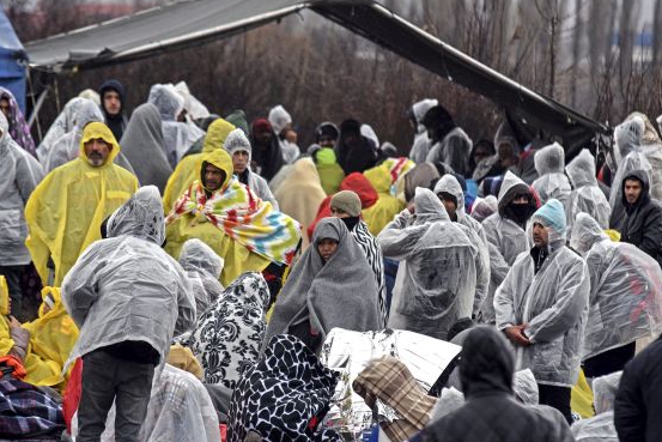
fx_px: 4157
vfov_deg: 6.1
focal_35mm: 226
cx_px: 295
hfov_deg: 9.1
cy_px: 219
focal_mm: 200
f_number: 4
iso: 640
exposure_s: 1/1000
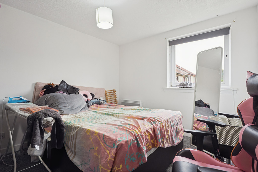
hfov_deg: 95.0
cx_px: 129
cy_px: 86
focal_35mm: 16
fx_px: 118
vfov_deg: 72.1
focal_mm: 11
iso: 200
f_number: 7.1
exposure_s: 1/20
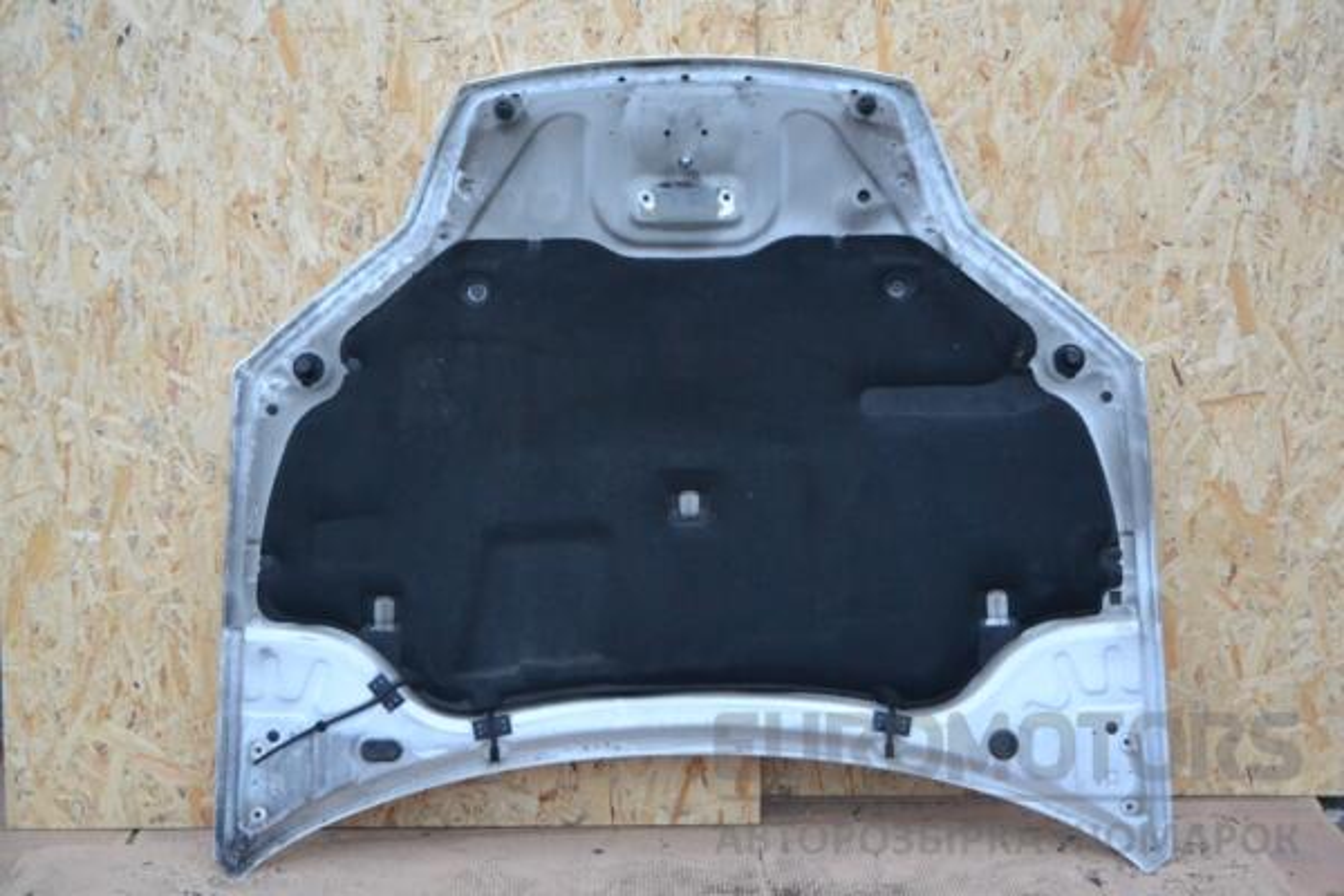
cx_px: 672
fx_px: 1792
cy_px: 448
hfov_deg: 41.1
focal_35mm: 48
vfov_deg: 28.1
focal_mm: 32
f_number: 5.6
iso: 3200
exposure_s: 1/125
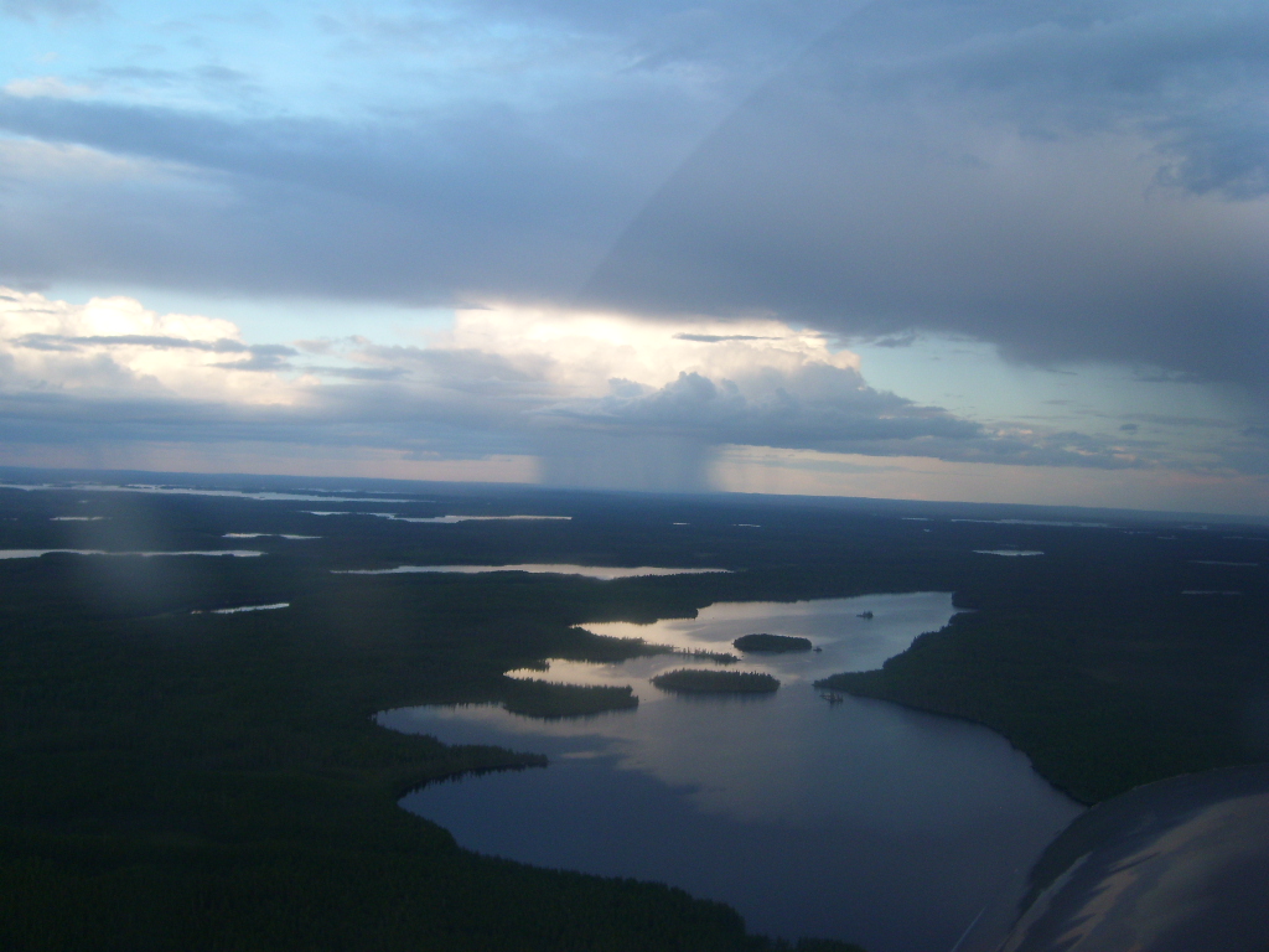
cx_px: 634
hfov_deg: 52.6
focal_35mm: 35
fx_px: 1283
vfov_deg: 40.7
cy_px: 476
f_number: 2.8
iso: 50
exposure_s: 1/353
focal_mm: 5.8
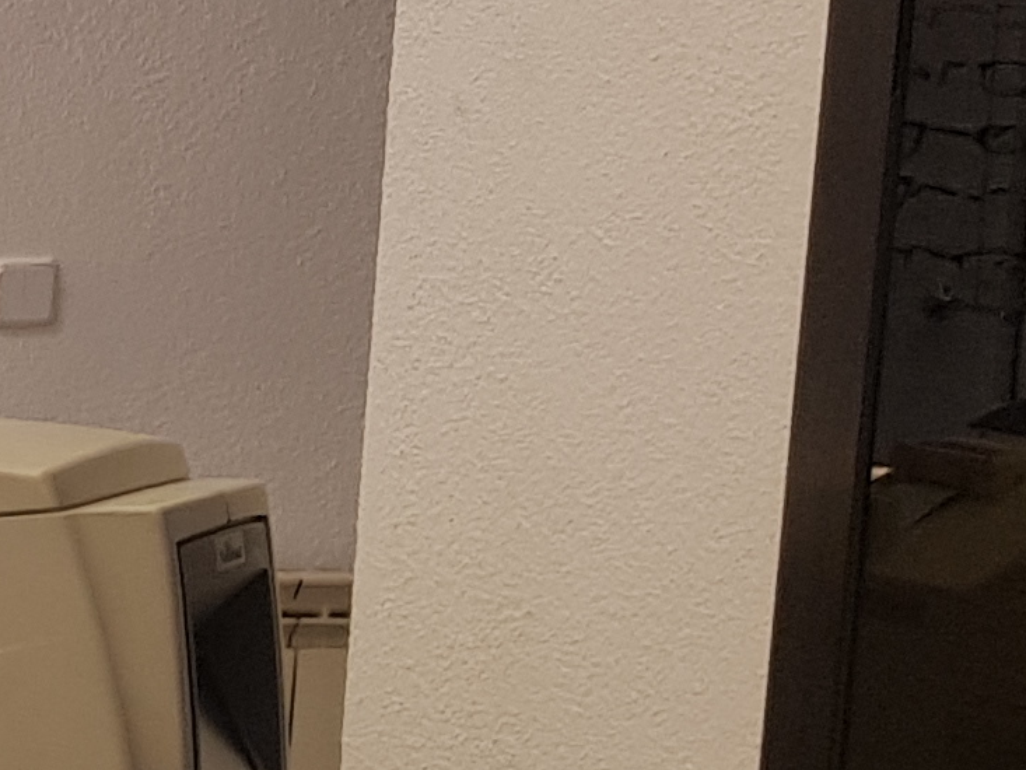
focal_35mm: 143
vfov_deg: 10.3
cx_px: -1717
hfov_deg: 10.9
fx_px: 4239
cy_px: 641
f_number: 1.7
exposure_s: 1/50
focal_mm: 4.2
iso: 40
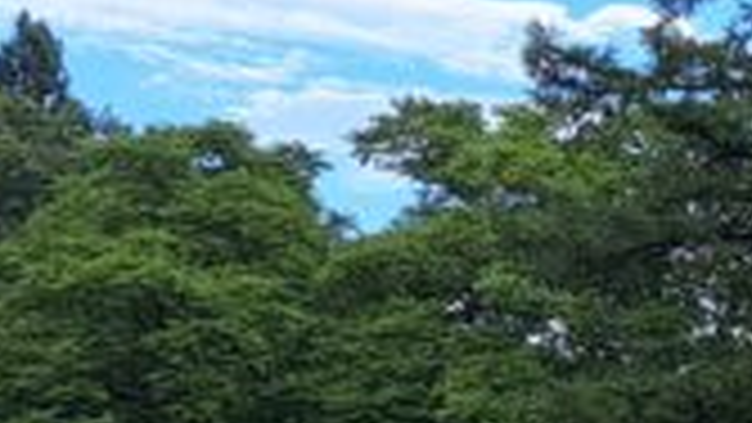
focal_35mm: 160
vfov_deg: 7.3
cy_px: 819
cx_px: 1364
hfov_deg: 12.3
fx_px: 3191
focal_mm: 5.23
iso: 50
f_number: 1.8
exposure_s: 1/367
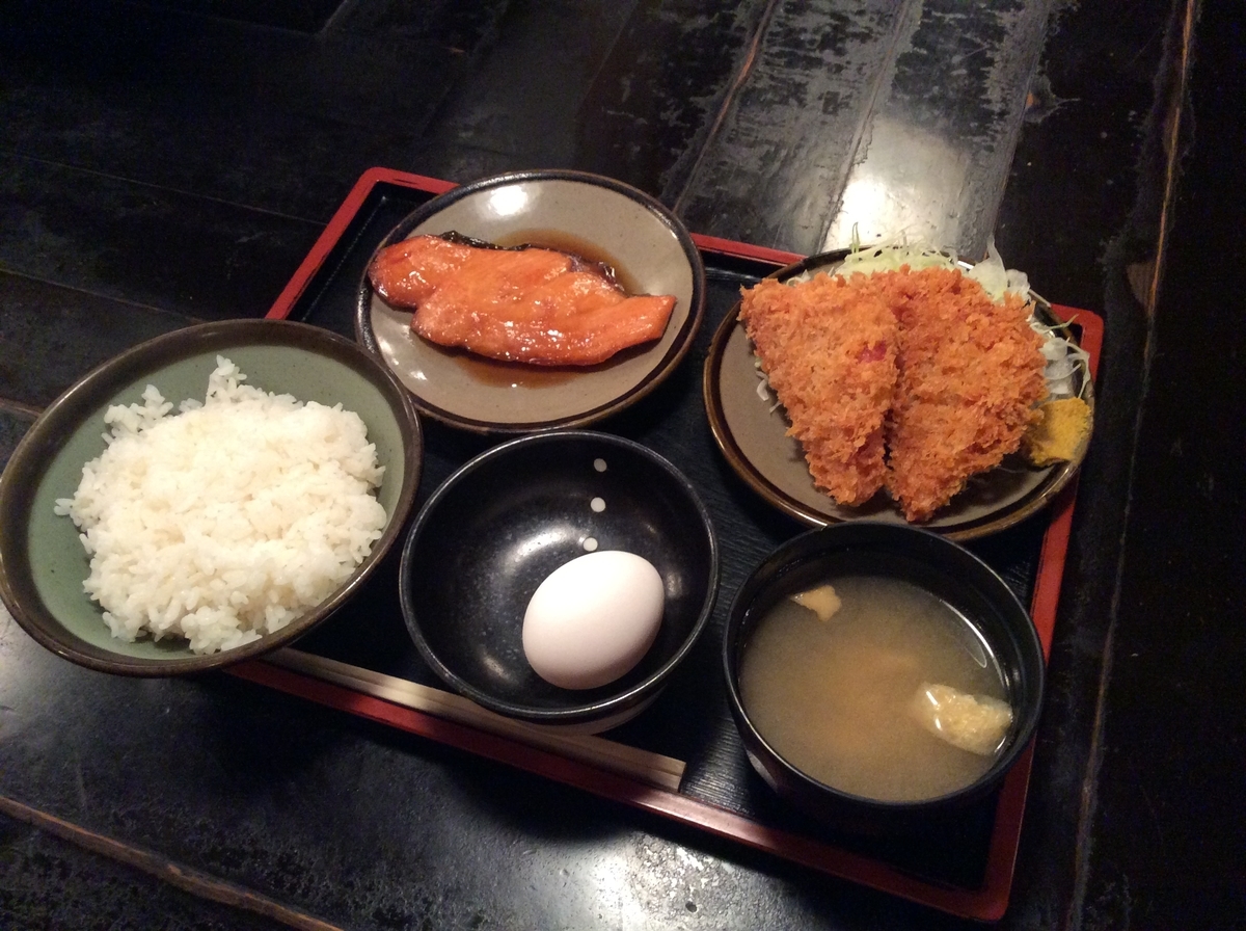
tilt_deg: -55.3
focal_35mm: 32
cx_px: 623
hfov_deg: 56.9
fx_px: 1150
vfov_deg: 44.0
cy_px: 466
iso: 250
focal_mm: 3.3
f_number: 2.4
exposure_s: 1/24
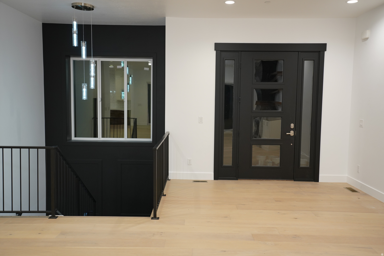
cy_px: 128
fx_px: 373
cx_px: 192
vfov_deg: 37.9
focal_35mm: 35
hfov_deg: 54.4
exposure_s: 1/80
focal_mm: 35
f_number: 3.2
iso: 1000
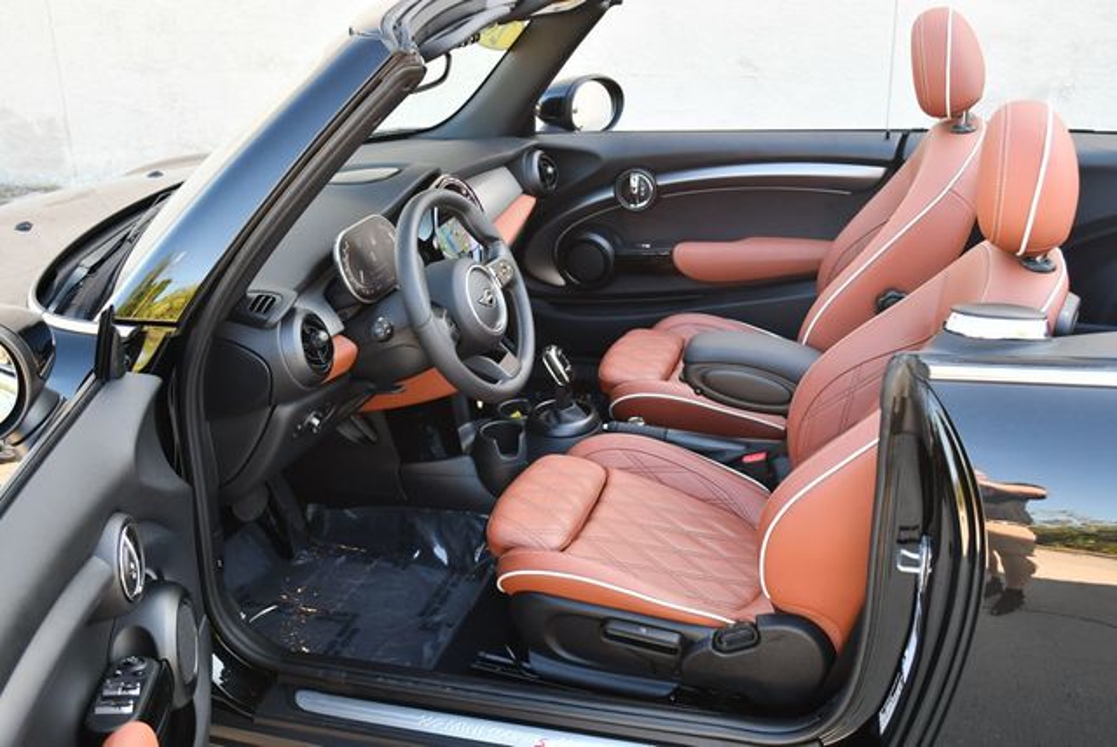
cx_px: 558
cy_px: 374
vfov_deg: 36.9
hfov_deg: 53.1
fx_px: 1118
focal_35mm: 36
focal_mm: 18
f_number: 3.5
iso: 500
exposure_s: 1/250
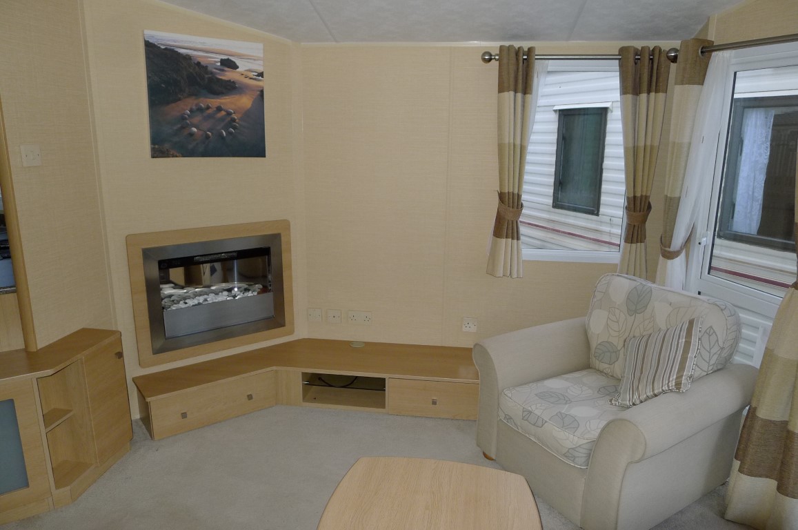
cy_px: 265
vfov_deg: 53.0
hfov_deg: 73.8
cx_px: 399
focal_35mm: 24
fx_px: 531
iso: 200
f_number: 2
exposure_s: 1/60
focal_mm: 5.1
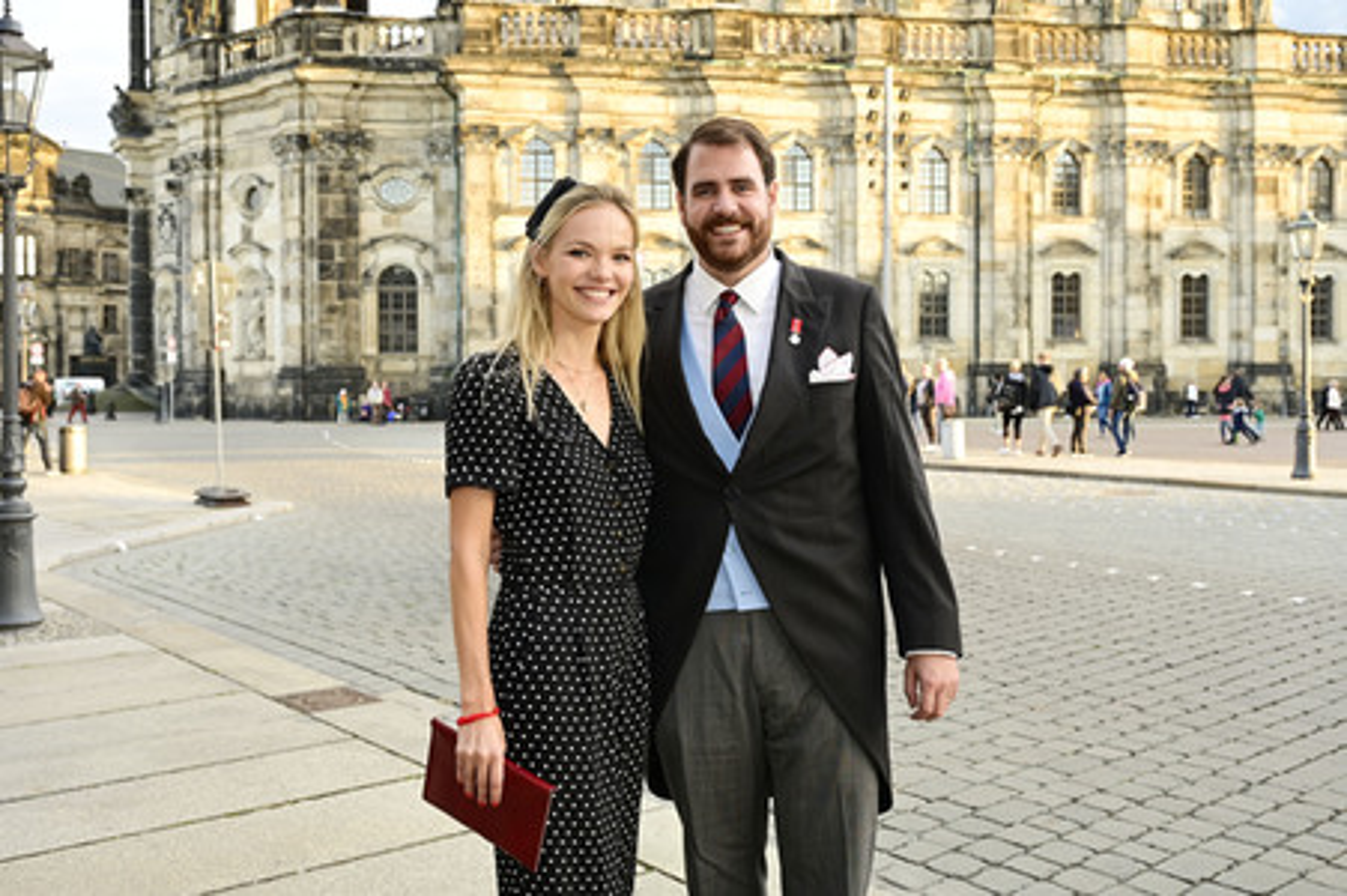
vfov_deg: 43.5
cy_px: 448
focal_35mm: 30
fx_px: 1122
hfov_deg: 62.0
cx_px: 674
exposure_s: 1/200
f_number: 5
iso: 800
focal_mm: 30
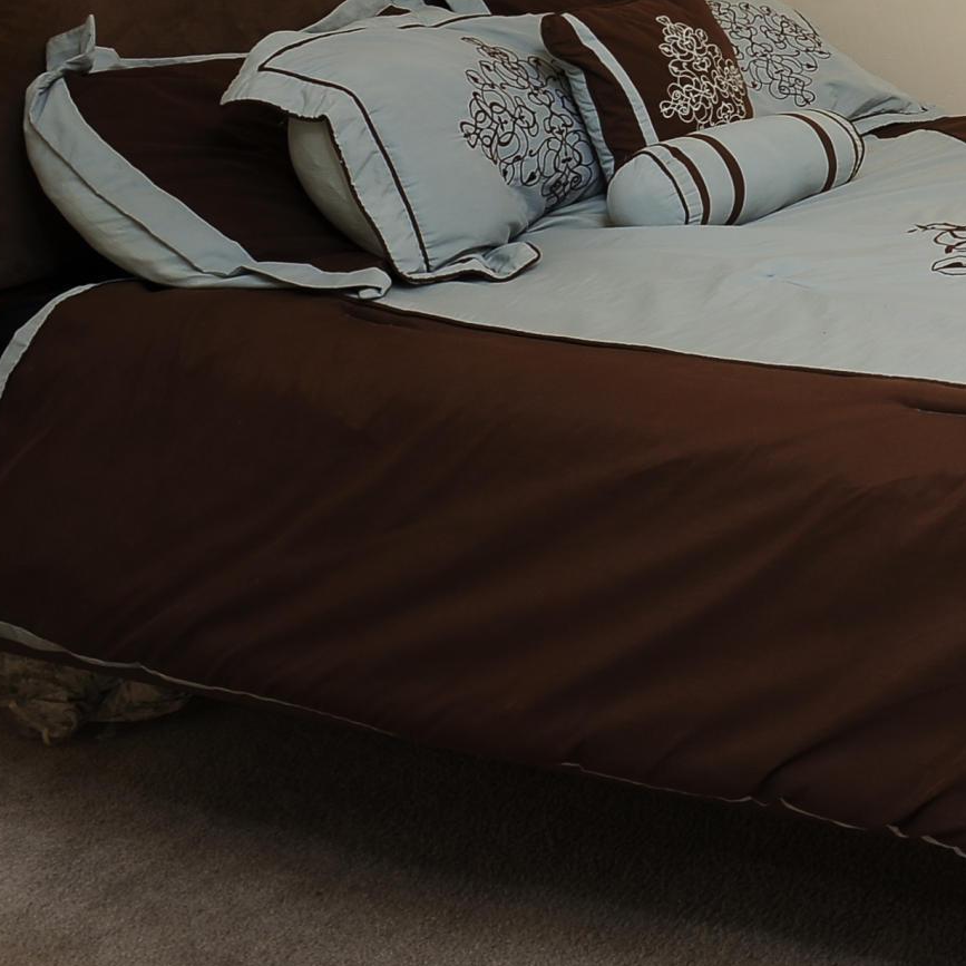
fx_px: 1484
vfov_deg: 31.3
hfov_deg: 28.2
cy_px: -137
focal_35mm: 47
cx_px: 1324
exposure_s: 1/8
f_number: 10
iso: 400
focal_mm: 16
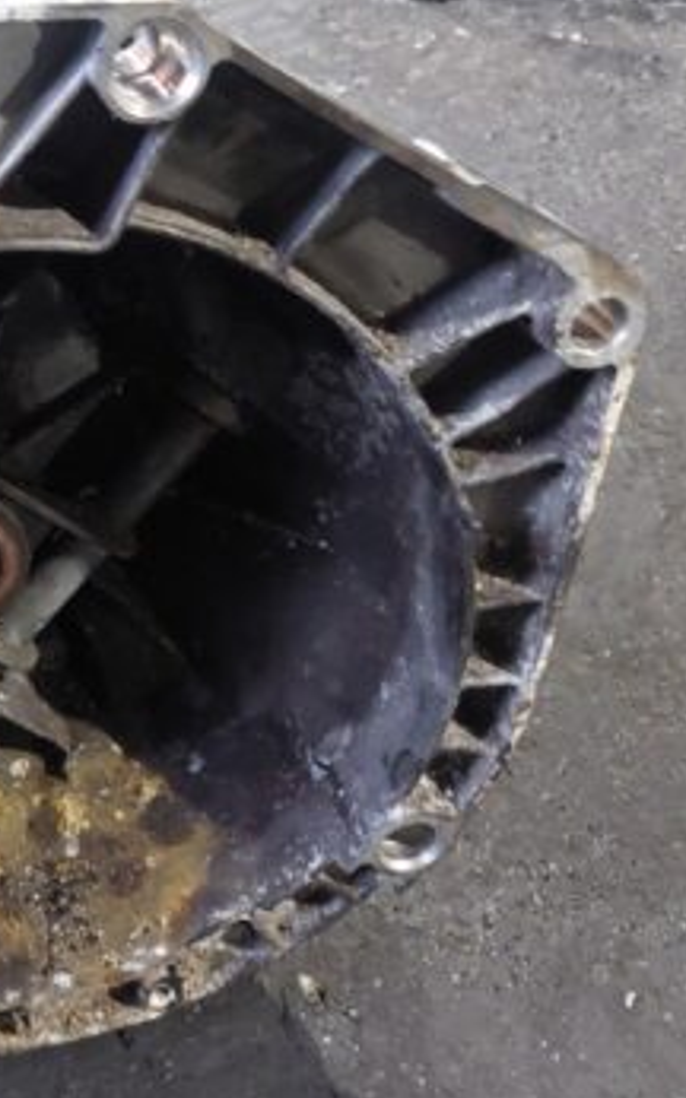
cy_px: 559
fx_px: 1377
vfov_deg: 43.5
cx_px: -111
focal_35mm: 46
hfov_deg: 25.4
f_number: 1.8
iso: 400
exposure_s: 1/25
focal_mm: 5.23
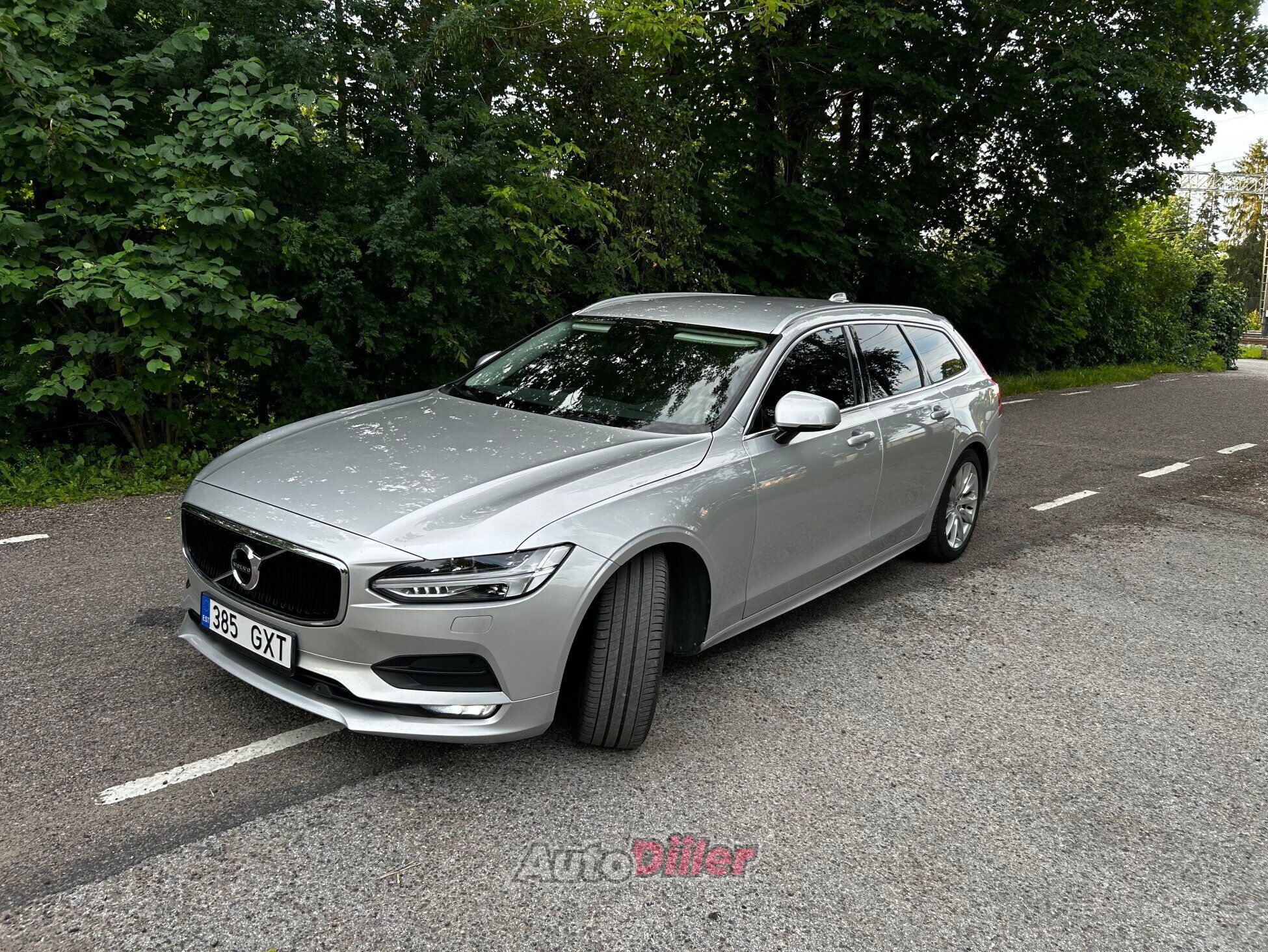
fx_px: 953
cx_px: 634
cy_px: 476
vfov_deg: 53.1
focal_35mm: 26
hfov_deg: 67.3
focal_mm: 5.7
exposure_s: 1/366
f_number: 1.5
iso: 50
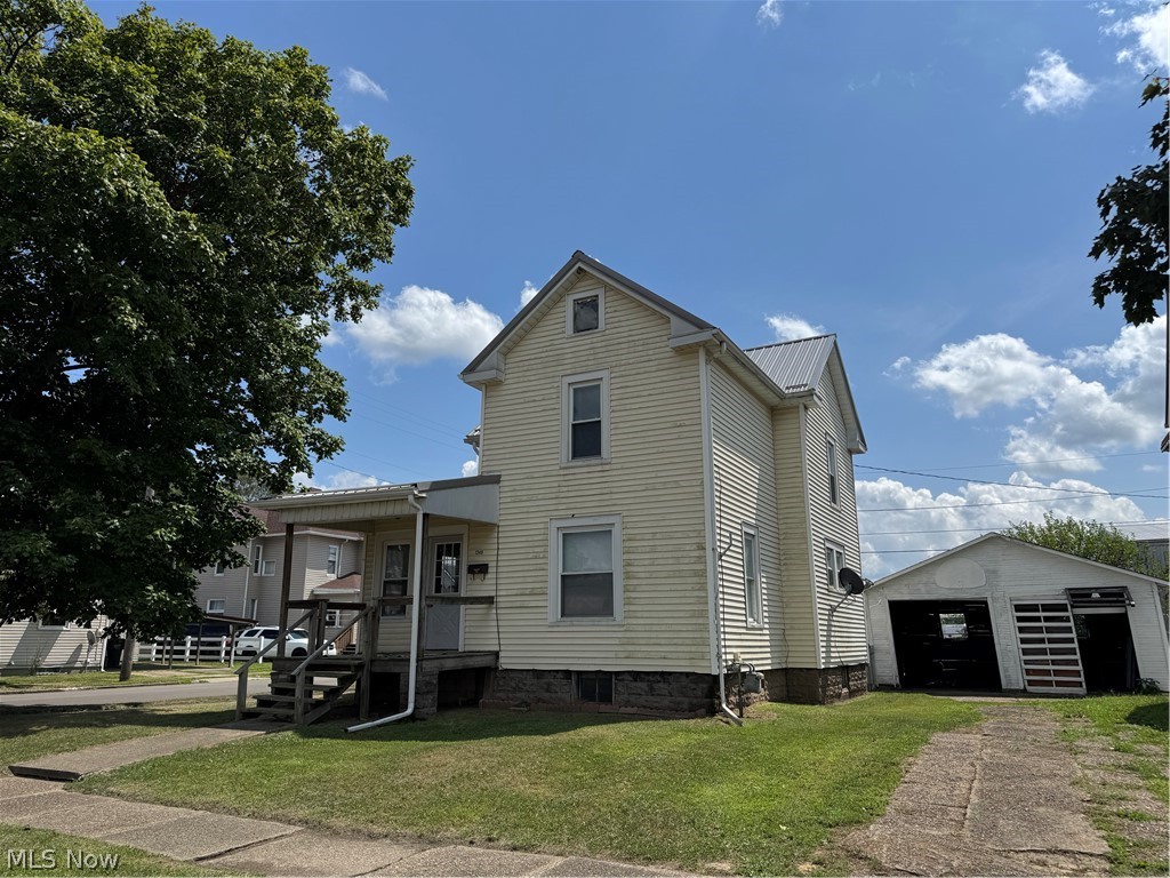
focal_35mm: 24
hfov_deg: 71.6
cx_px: 585
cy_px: 439
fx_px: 811
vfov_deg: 56.8
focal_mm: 6.76
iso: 80
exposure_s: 1/7937
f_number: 1.78
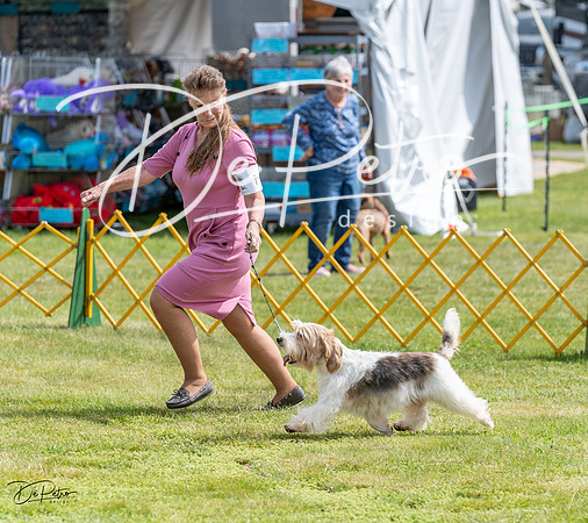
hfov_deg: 9.8
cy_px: 269
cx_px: 346
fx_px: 3417
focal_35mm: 188
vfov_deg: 8.8
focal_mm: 129
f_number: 3.5
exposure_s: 1/1000
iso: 100
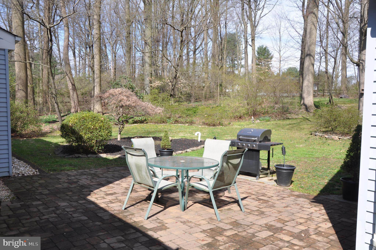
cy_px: 125
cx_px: 188
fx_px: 329
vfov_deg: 41.6
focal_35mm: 32
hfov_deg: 59.6
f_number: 13
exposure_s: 1/160
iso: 200
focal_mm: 21
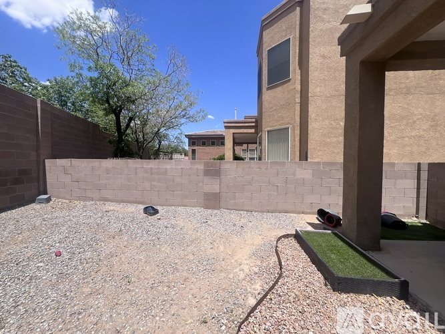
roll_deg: -0.3
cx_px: 222
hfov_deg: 106.2
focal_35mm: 13
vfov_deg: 89.9
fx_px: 167
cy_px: 167
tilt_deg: -1.3
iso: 32
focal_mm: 1.57
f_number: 1.8
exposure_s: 1/1980
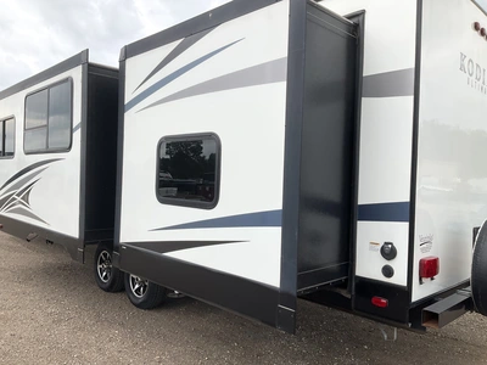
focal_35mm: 29
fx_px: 408
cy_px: 182
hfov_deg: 61.7
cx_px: 244
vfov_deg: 48.2
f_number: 1.8
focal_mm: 3
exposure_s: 1/749
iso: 25
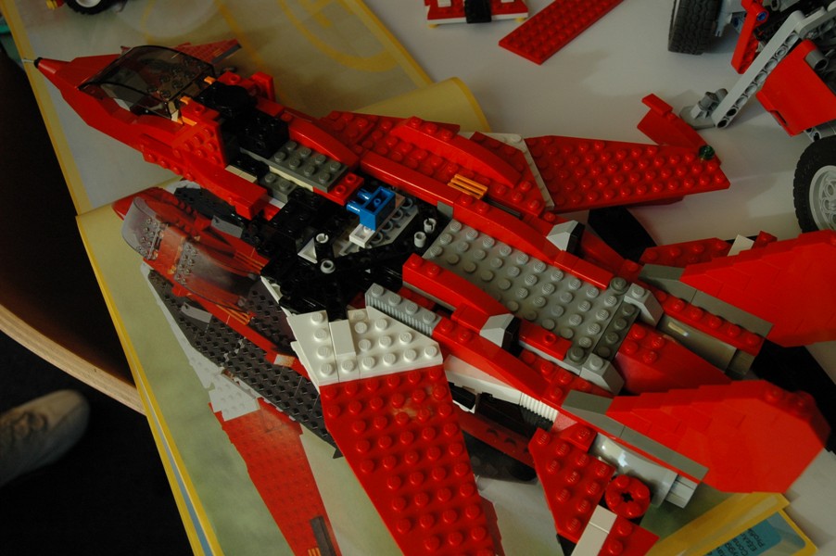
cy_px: 278
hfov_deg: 51.3
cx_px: 418
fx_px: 870
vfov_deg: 35.4
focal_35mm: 38
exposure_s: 1/160
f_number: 6.3
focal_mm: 25
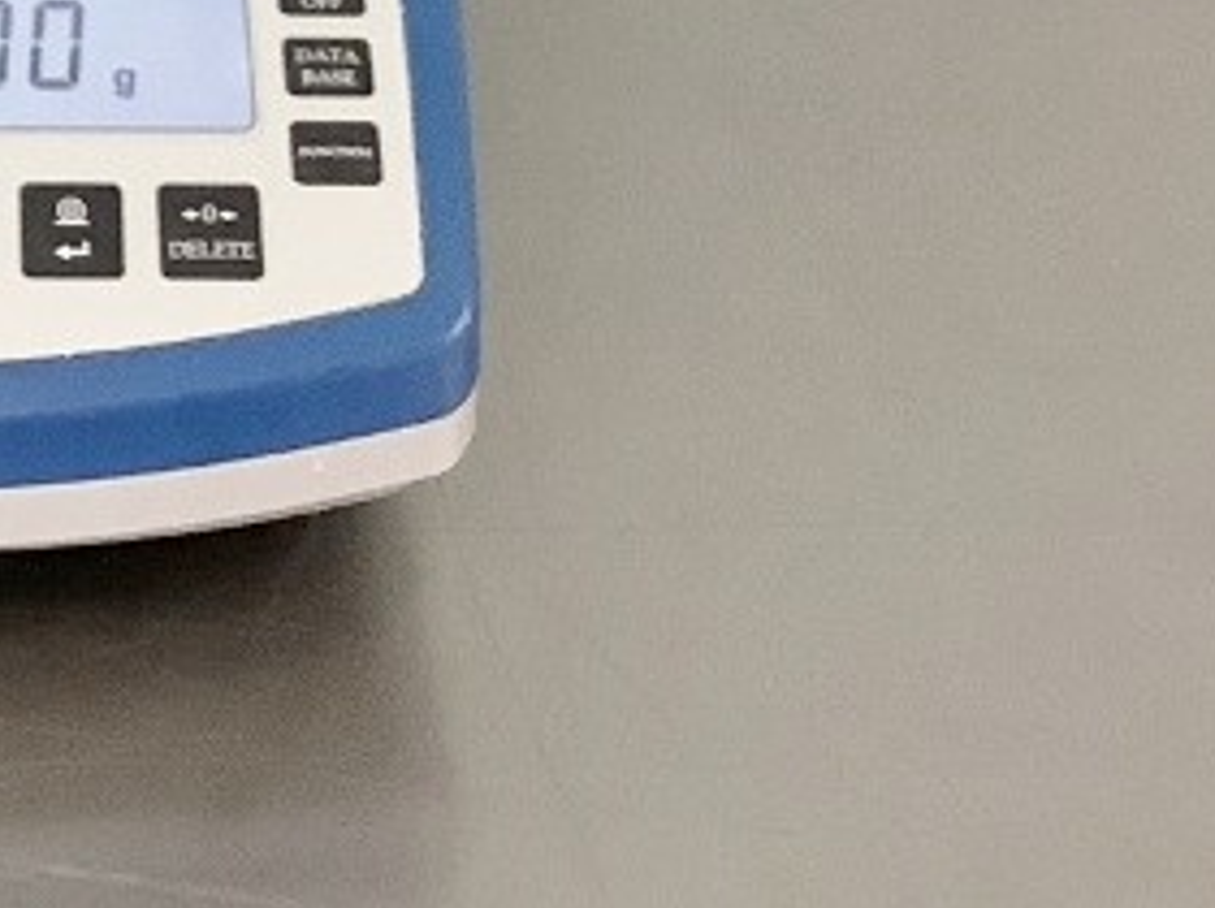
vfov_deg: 12.0
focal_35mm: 113
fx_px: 3961
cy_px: -746
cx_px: -112
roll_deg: -0.3
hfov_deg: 16.9
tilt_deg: -25.2
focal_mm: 3.3
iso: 160
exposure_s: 1/60
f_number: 2.4
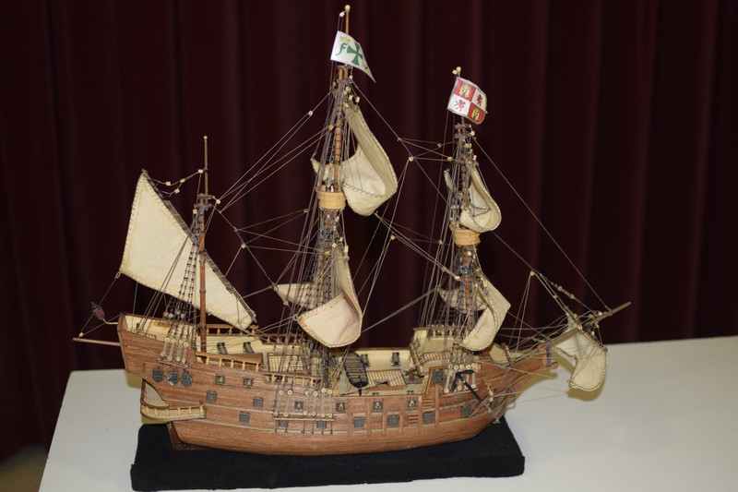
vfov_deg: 25.7
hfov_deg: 37.9
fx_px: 1076
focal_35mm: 52
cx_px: 369
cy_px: 246
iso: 640
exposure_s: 1/60
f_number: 1.8
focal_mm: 35
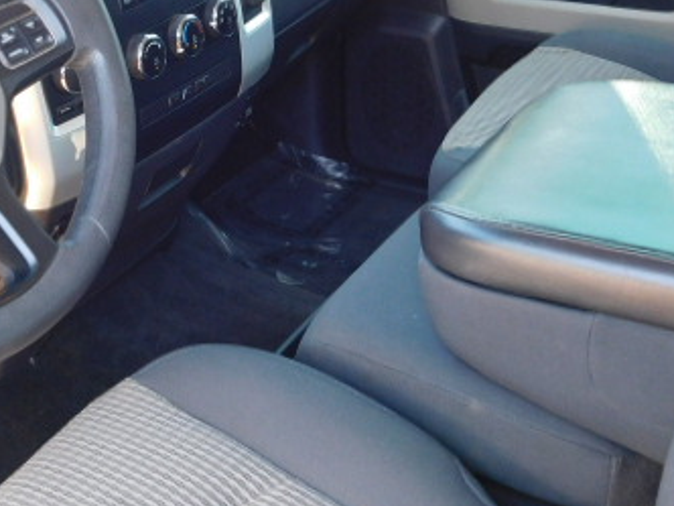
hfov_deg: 34.8
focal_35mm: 54
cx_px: 173
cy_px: 114
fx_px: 1051
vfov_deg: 26.6
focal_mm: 4.9
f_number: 3.2
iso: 200
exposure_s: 1/30
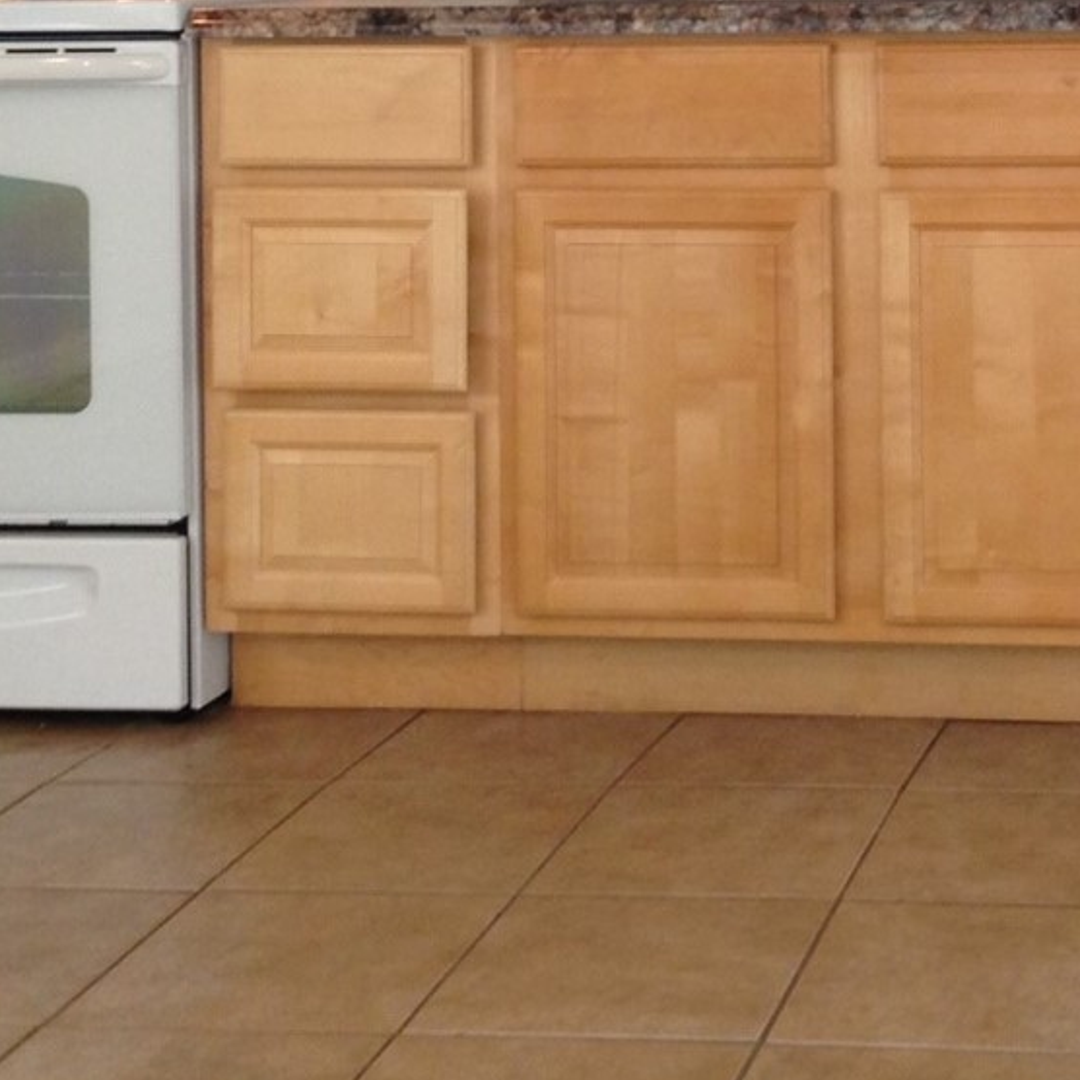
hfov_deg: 19.9
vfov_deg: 19.9
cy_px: -49
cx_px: 1113
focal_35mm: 84
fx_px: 2965
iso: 100
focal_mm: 4.13
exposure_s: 1/20
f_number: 2.4
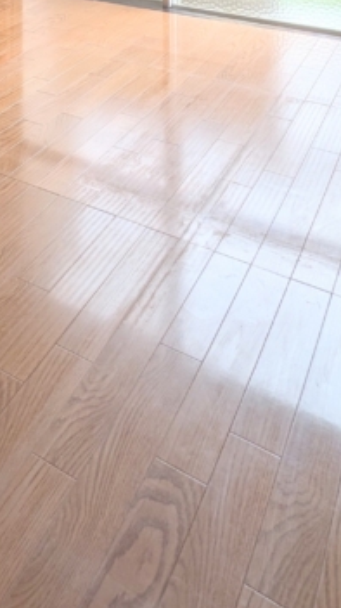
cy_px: -192
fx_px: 628
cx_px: 3
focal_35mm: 39
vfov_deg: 34.8
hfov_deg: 28.6
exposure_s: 1/274
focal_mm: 1.95
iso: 48
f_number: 2.2
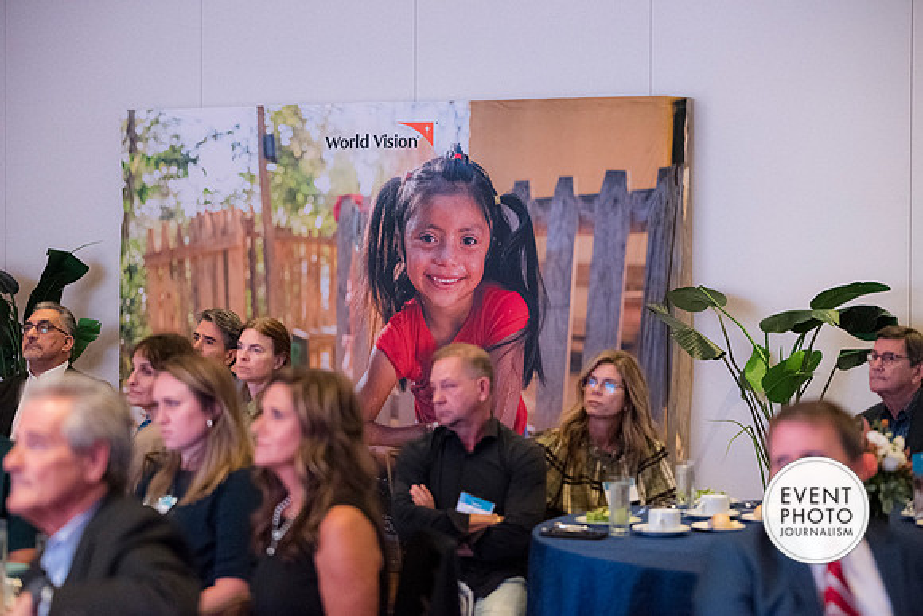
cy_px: 308
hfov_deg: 21.5
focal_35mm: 95
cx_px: 462
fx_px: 2436
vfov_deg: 14.4
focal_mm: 95
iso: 6400
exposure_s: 1/125
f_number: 2.8
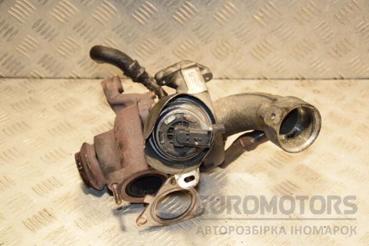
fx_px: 692
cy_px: 123
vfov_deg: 20.2
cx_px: 184
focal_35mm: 68
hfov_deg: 29.9
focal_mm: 45
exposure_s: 1/200
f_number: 5
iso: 800
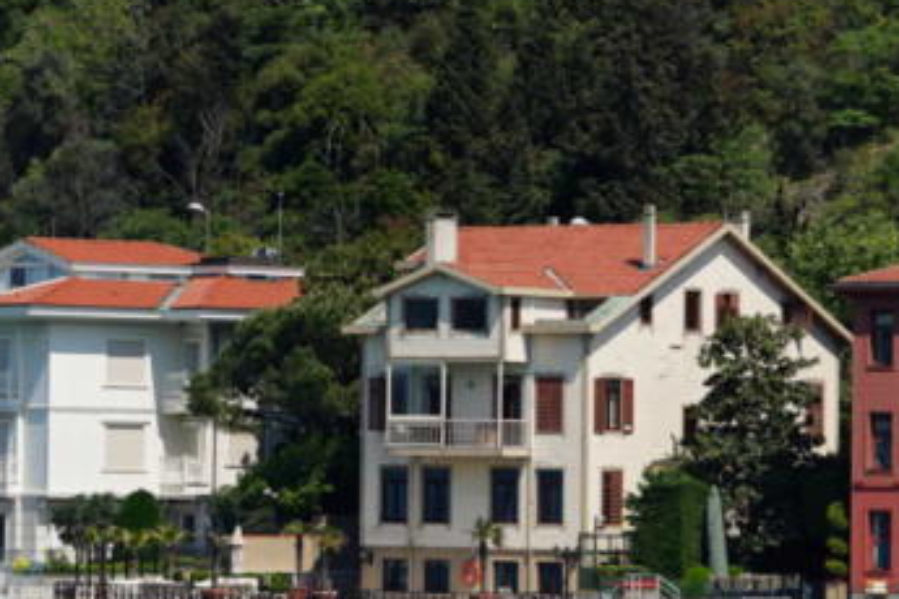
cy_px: 290
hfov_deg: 8.4
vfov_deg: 5.6
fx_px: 6143
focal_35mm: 246
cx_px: 537
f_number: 9
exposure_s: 1/400
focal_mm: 123
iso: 160
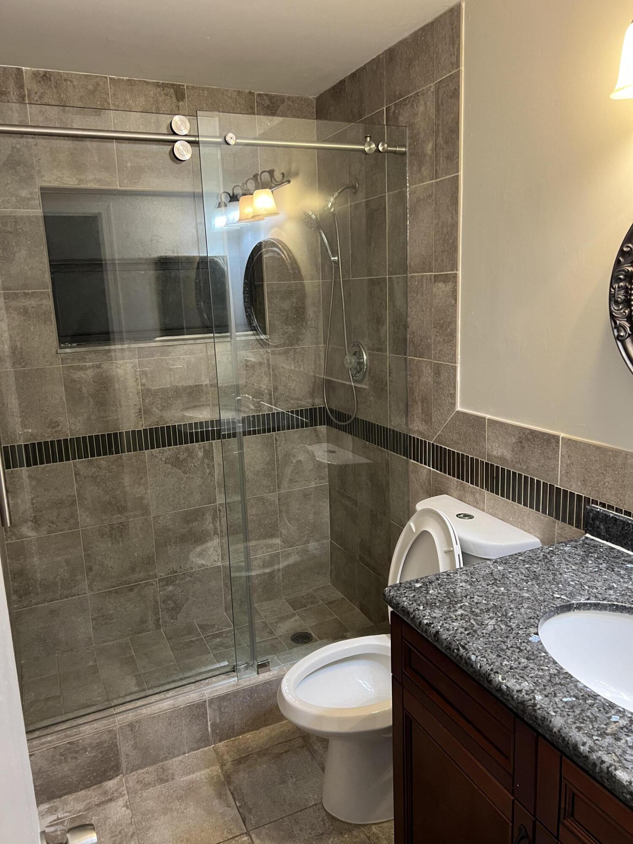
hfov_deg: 53.1
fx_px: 634
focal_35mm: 26
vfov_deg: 67.3
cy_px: 422
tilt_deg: -11.5
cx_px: 316
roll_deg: +1.2
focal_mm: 5.7
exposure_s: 1/60
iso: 320
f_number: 1.5
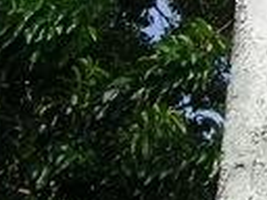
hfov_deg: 9.9
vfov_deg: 7.7
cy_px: -104
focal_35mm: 190
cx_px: 469
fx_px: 1466
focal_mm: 7.9
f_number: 4
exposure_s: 1/1000
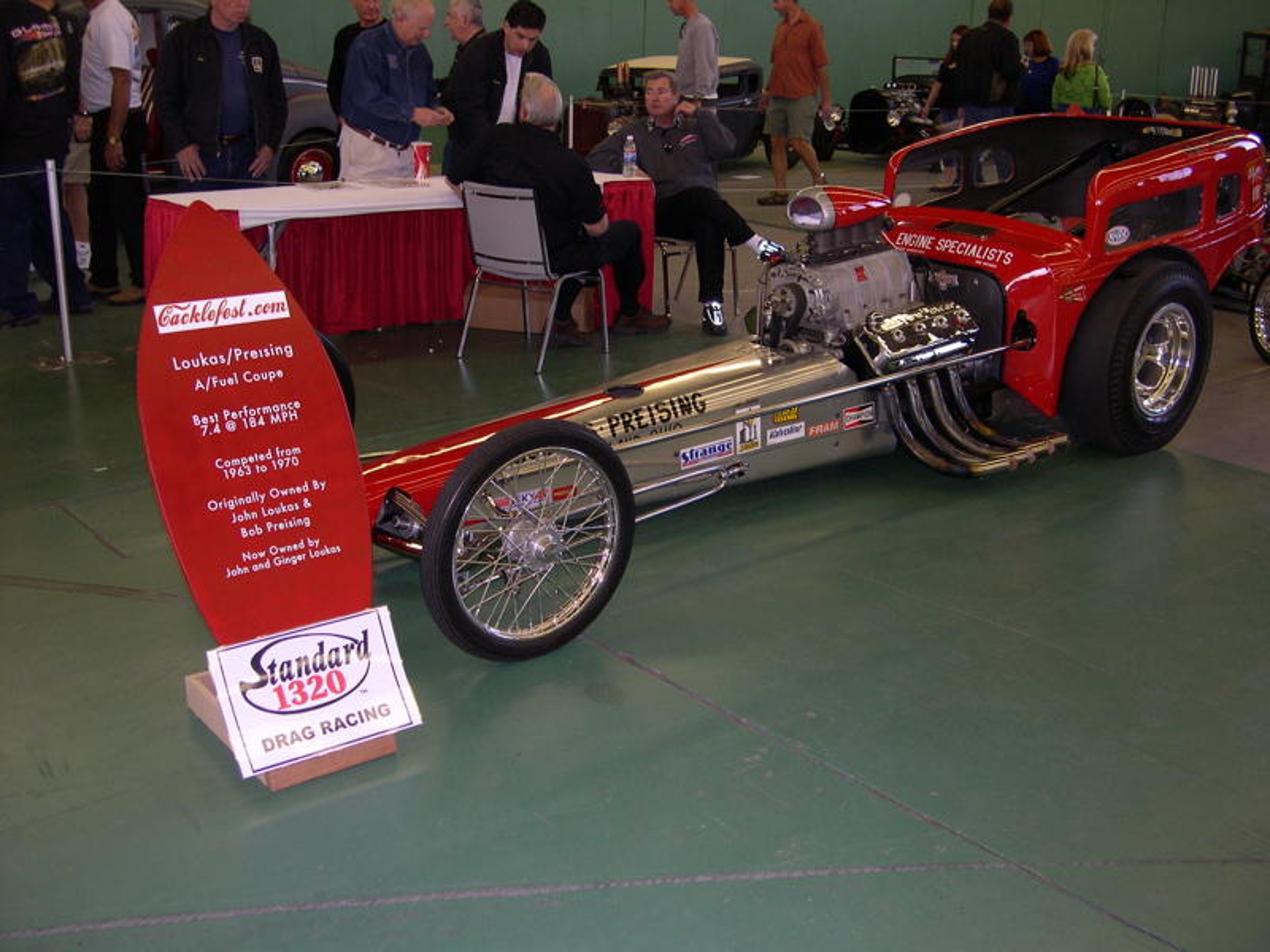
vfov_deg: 37.7
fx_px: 1394
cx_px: 635
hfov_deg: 49.0
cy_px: 476
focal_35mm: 38
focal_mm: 8
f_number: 2.8
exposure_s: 1/60
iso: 148
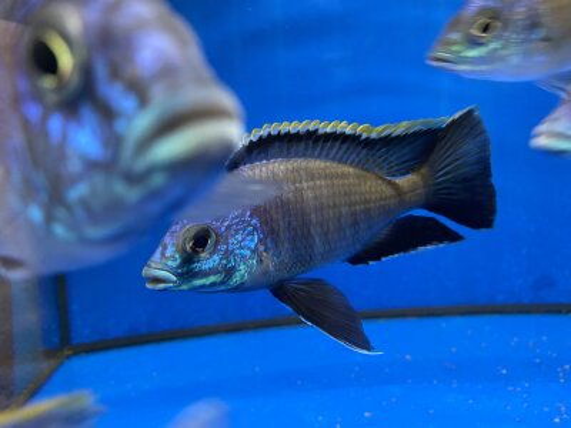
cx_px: 286
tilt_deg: -8.5
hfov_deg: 67.3
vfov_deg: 53.1
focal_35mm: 26
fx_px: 429
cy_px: 214
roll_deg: +3.9
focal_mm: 4.25
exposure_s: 1/25
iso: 500
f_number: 1.8
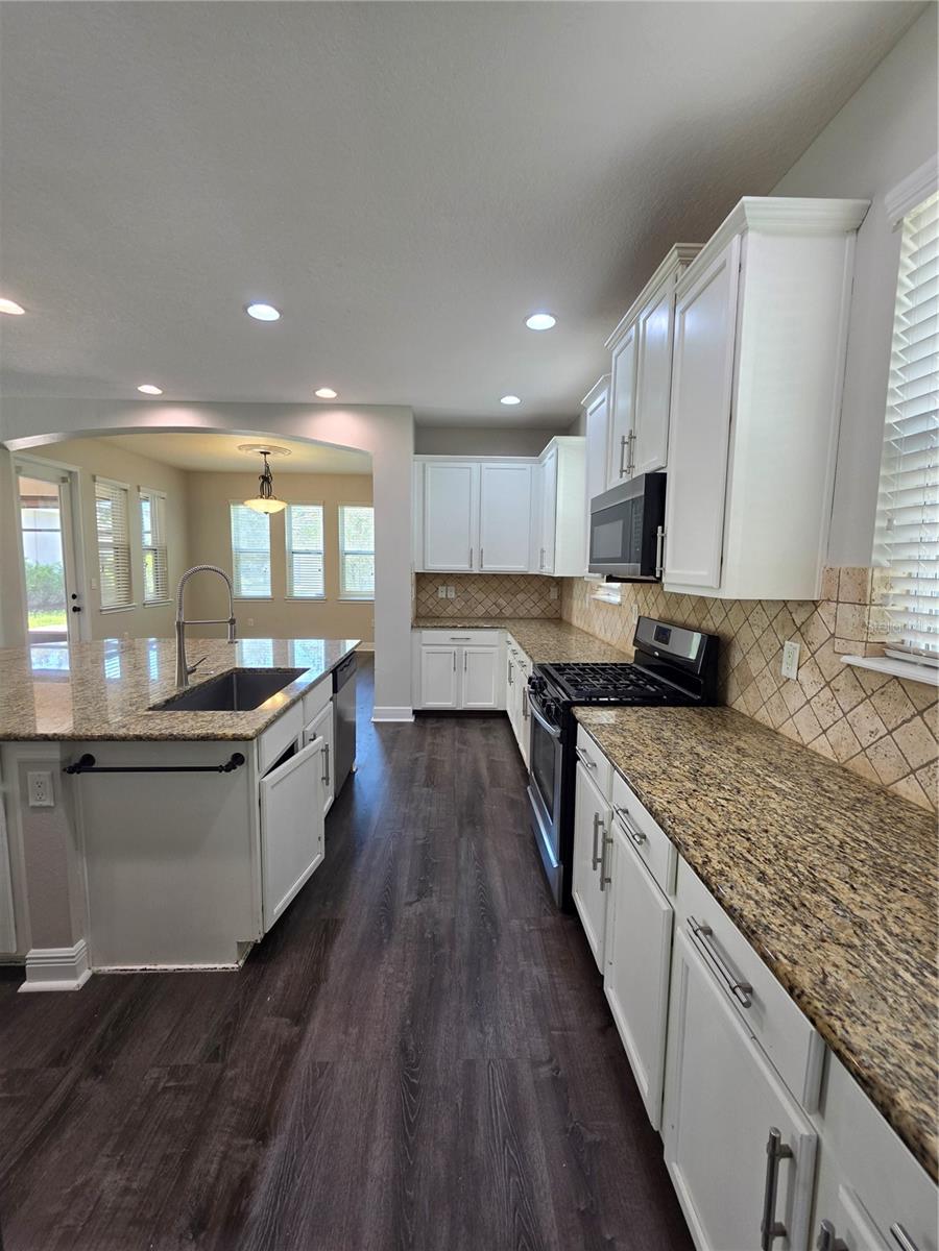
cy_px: 626
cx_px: 470
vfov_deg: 106.2
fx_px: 470
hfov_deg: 89.9
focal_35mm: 13
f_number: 1.9
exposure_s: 1/120
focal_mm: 2.2
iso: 125
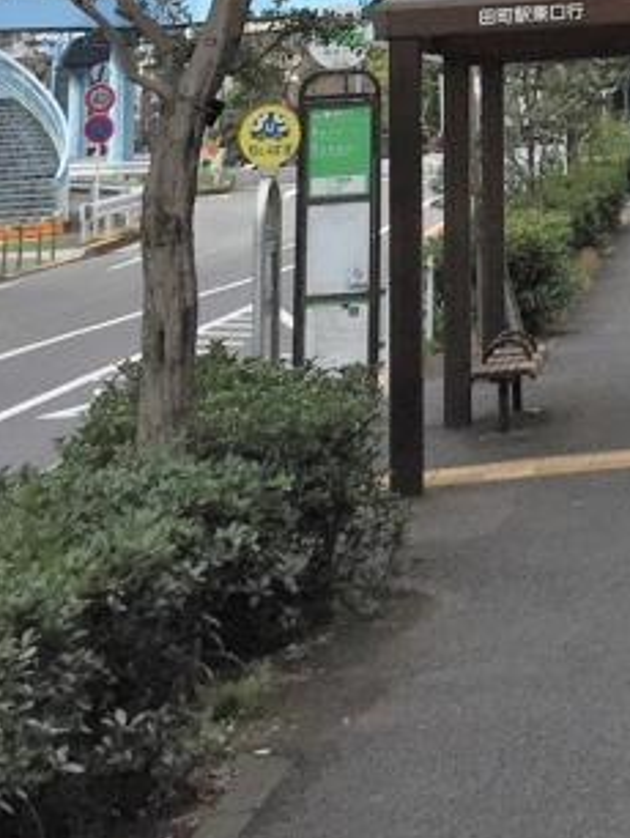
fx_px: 2351
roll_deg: +2.5
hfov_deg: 14.2
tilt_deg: +10.0
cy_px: -345
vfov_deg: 18.4
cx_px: 961
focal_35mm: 97
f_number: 2.2
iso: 32
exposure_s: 1/2198
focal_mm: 4.15
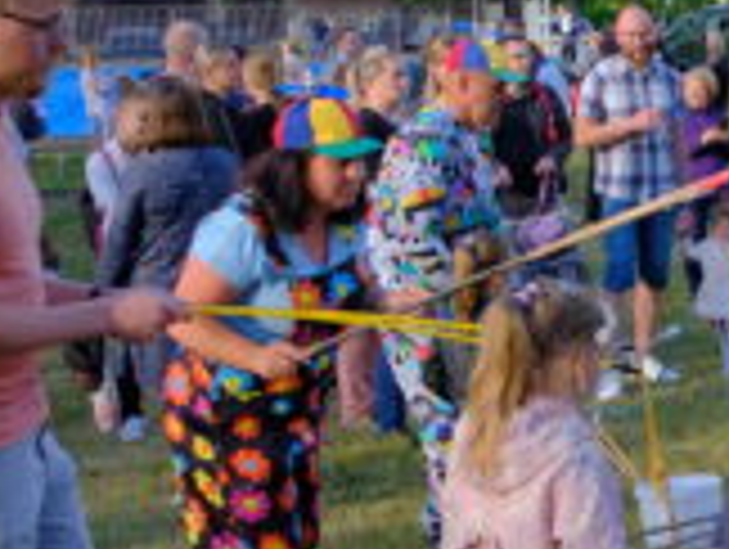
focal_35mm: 96
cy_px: 369
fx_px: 2025
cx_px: 904
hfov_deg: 19.1
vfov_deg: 15.4
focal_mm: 18
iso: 320
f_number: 9
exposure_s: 1/120
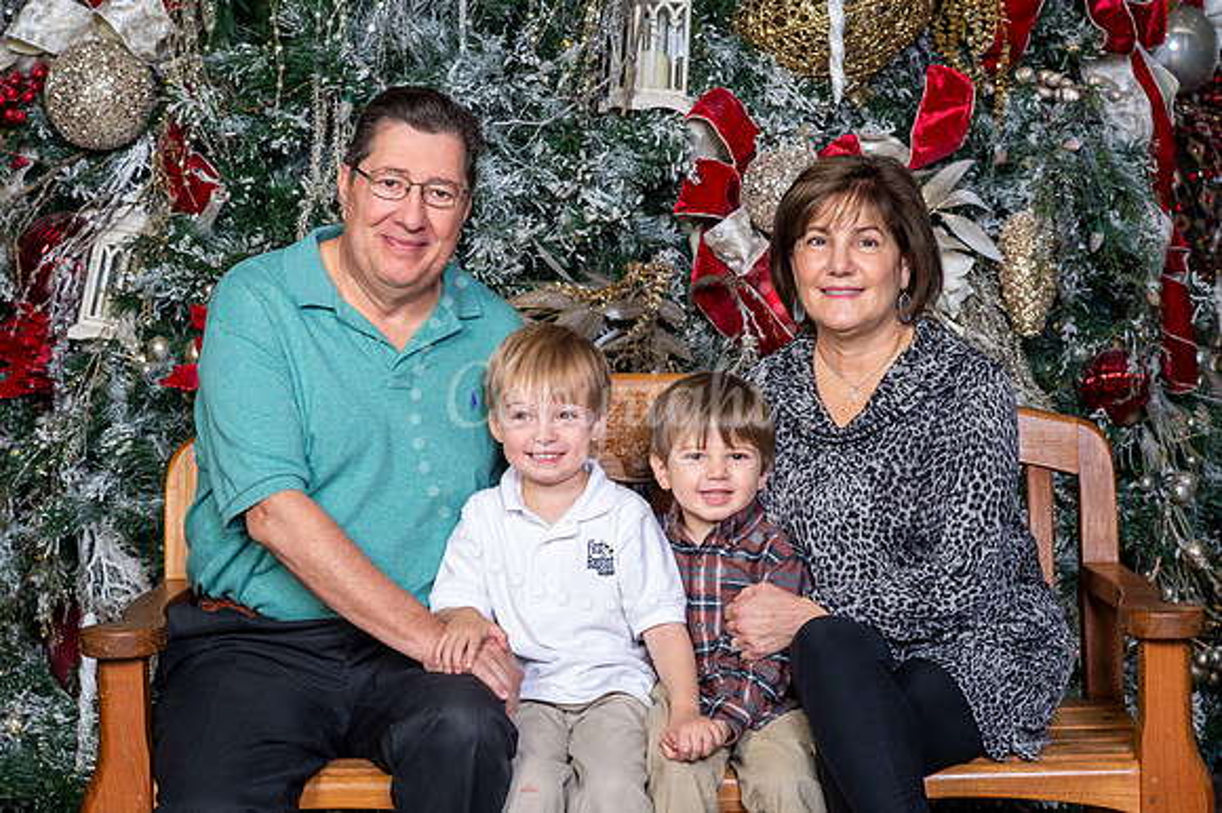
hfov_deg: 23.9
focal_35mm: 85
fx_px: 2884
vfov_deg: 16.1
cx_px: 611
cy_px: 406
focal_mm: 85
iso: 400
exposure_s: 1/125
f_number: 8
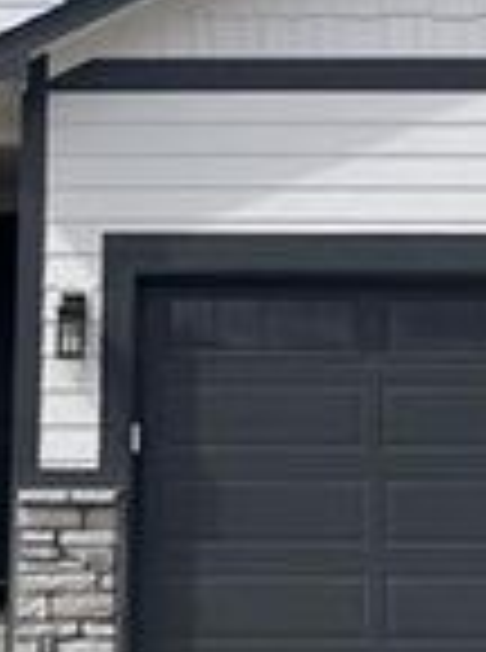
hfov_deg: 12.3
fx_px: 2256
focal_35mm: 120
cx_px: 225
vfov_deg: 16.2
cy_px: 40
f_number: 1.6
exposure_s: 1/4831
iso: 32
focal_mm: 4.2
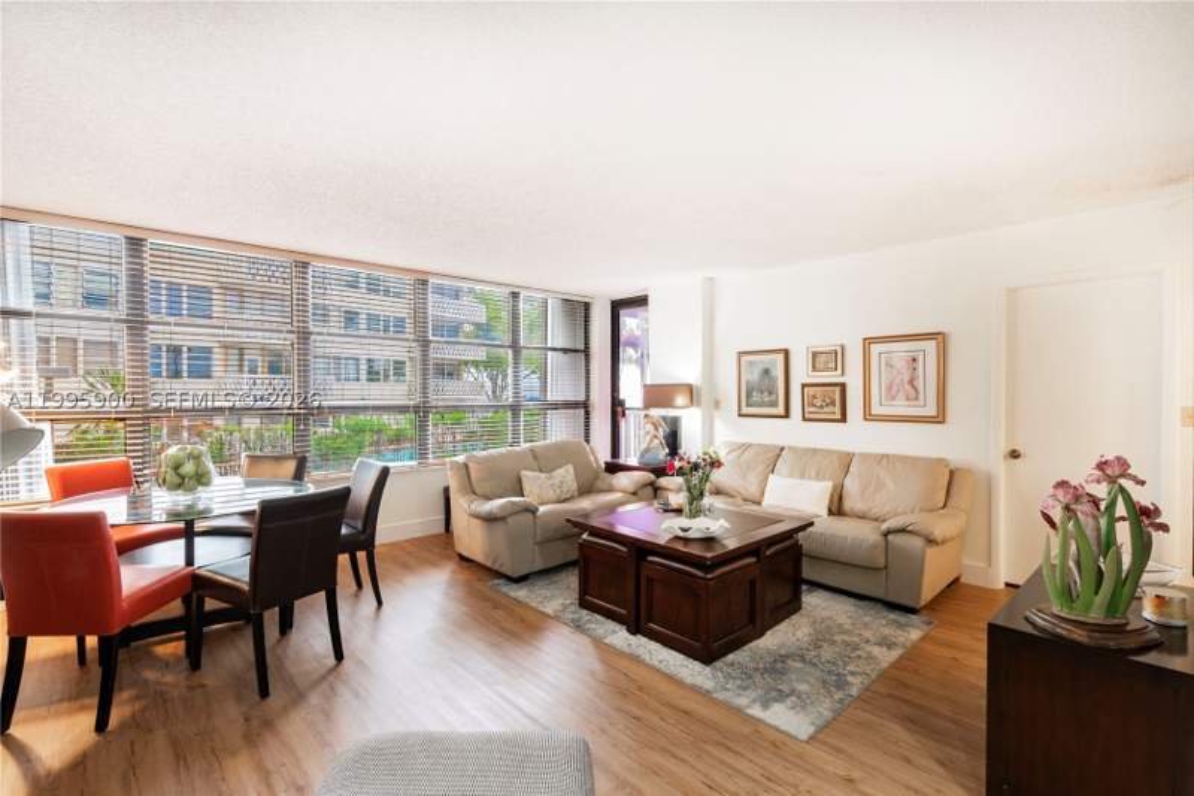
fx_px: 547
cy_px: 398
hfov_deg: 95.0
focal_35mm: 16
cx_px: 597
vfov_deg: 72.0
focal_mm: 11
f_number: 7.1
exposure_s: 1/5
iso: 500
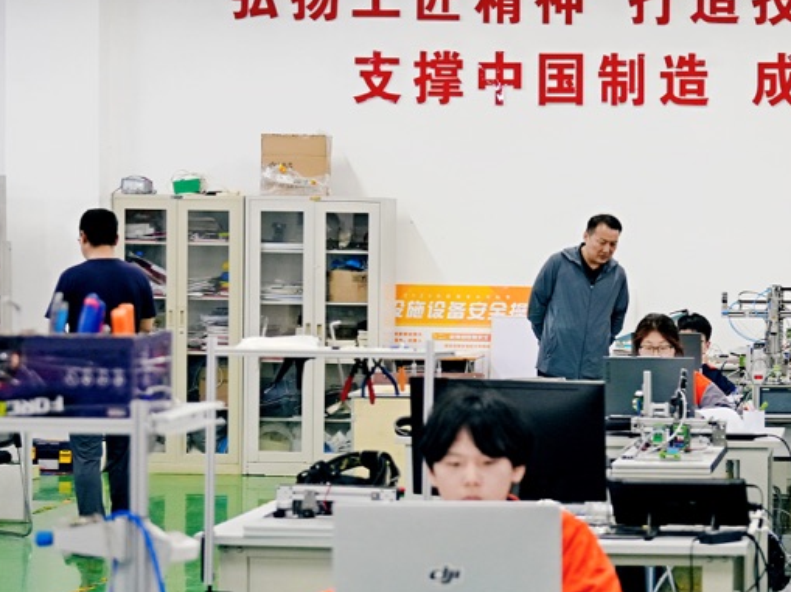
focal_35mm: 93
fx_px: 2124
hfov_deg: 20.5
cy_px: 277
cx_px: 783
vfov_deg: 15.9
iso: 1250
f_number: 2.8
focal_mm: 41
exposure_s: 1/125
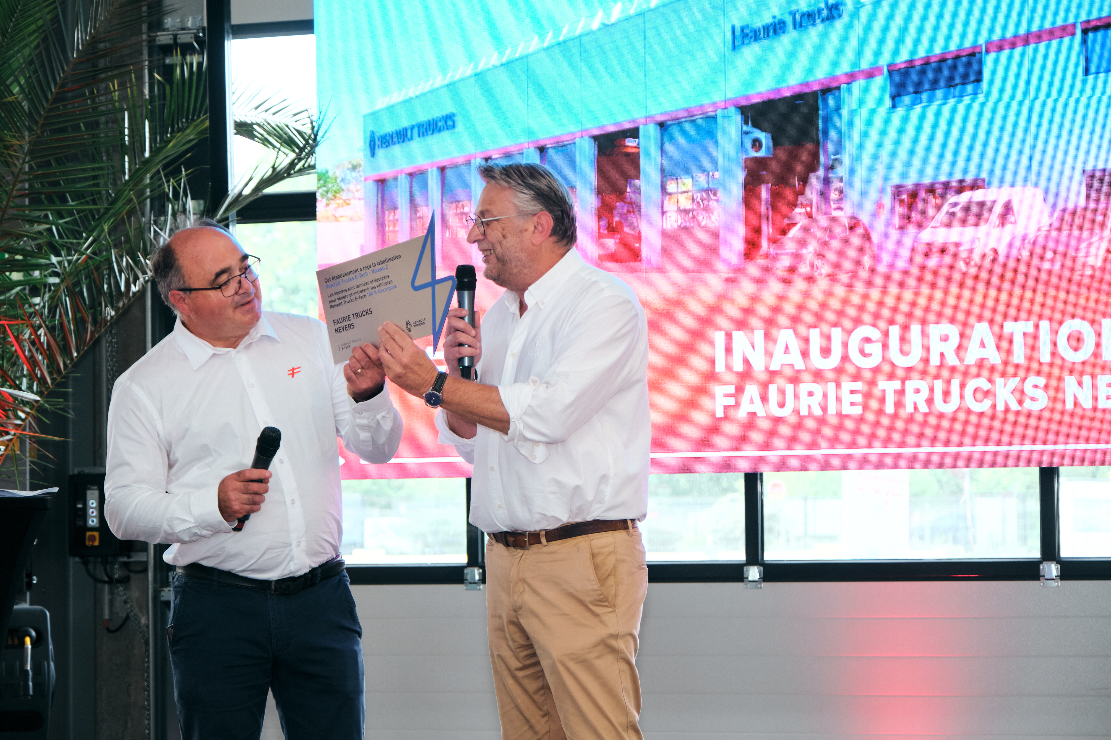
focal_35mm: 95
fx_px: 2932
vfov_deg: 14.4
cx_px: 556
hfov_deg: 21.5
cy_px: 370
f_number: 4
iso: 1250
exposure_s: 1/200
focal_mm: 63
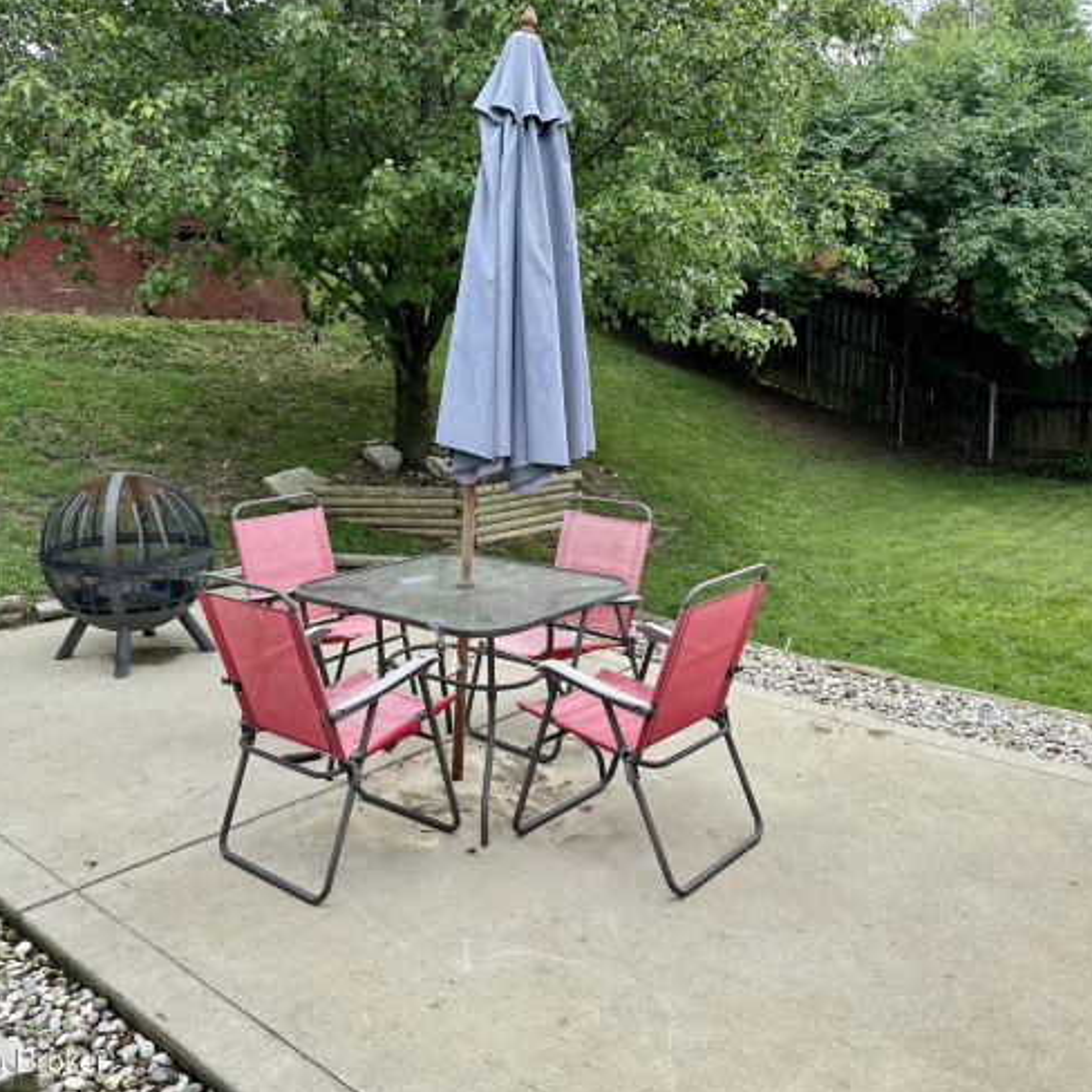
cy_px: 553
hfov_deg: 55.6
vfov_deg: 55.6
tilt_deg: -10.6
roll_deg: +1.1
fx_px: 1035
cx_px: 558
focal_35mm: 29
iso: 80
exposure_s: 1/1050
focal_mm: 6.86
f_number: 1.78
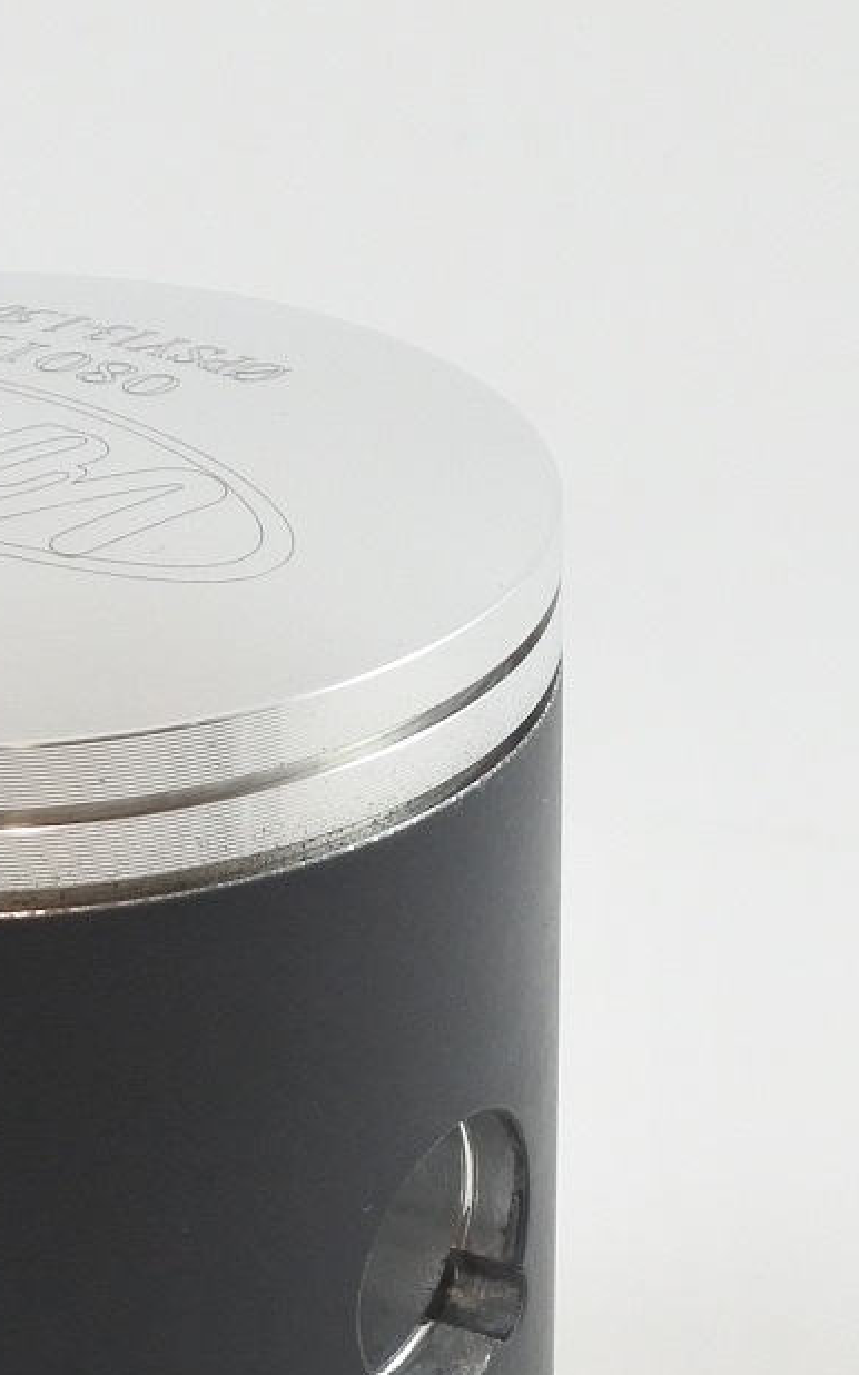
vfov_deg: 15.6
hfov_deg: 9.8
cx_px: -31
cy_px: 1059
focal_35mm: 133
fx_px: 4984
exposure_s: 1/125
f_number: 4.5
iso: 450
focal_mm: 16.8
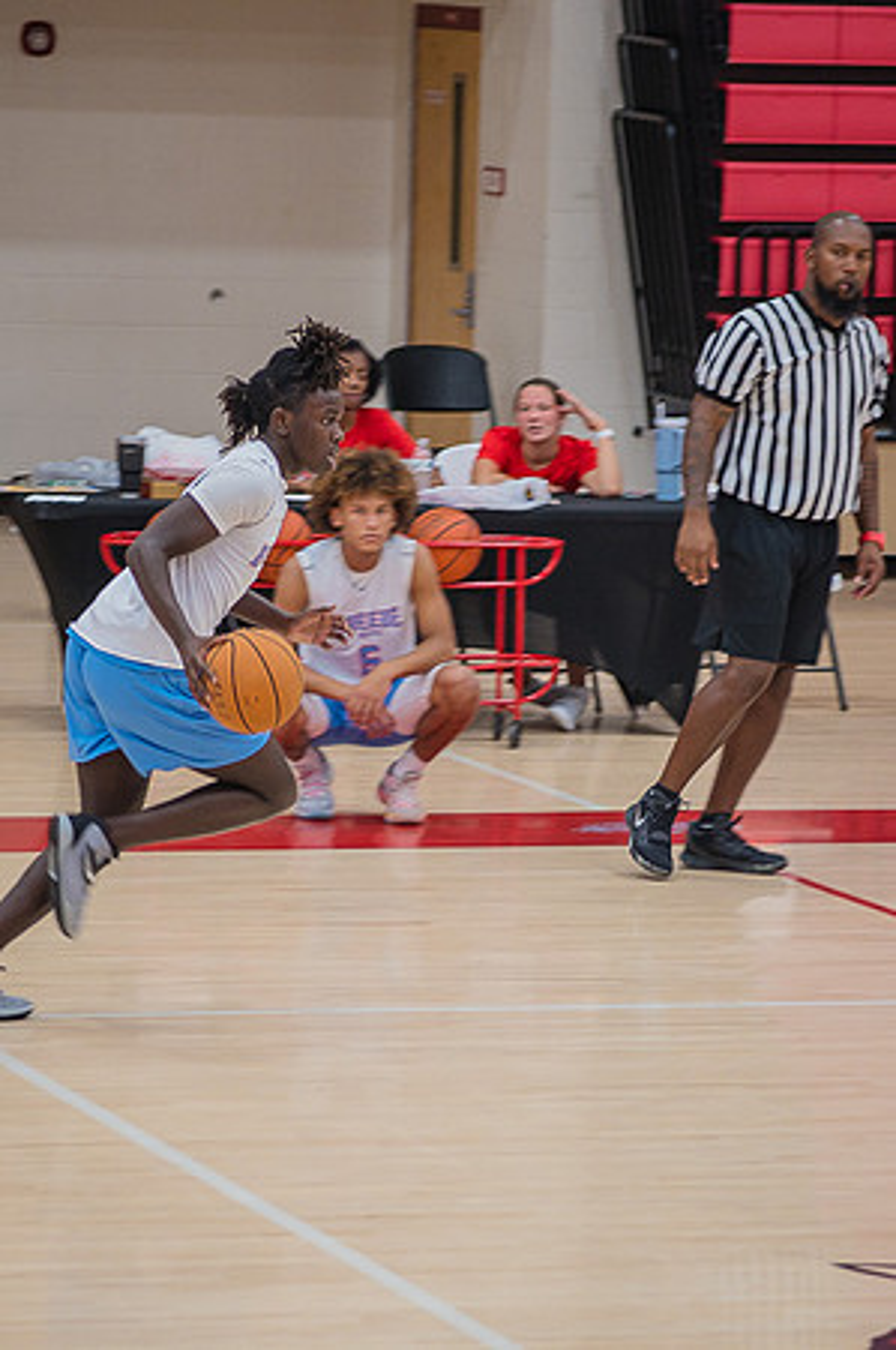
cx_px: 448
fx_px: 7586
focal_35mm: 203
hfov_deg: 6.8
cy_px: 675
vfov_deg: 10.2
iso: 1000
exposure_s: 1/250
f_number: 5
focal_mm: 135
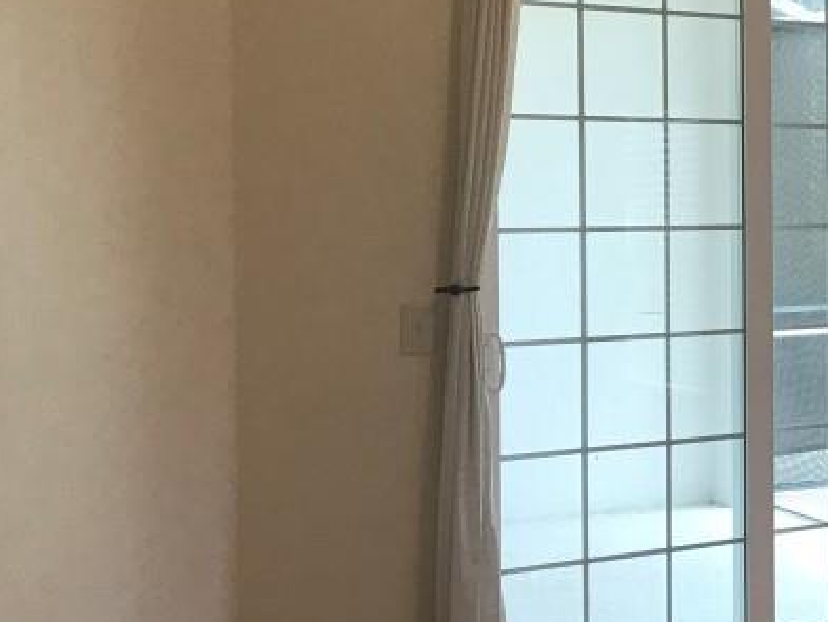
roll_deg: +0.3
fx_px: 1747
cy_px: 245
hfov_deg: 24.1
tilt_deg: -1.3
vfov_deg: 20.1
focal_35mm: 73
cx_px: 1003
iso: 25
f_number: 1.8
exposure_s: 1/30
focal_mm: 3.99
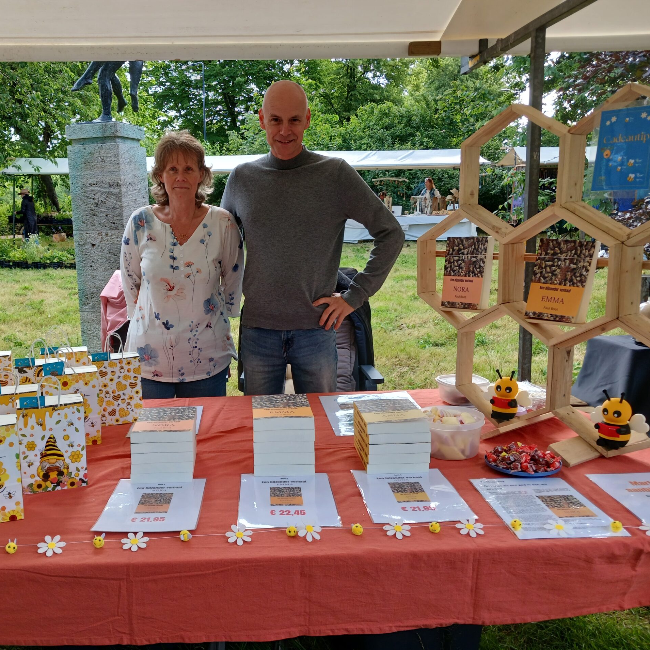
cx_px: 243
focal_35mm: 32
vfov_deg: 51.1
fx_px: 680
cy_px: 326
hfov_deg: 50.6
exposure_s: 1/50
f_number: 1.8
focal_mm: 4
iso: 32
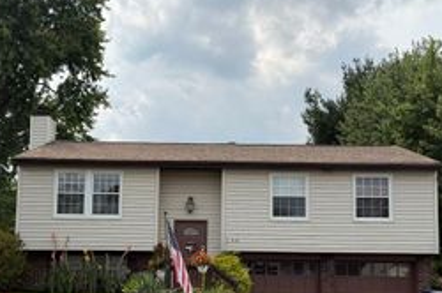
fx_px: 613
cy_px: 206
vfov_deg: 26.7
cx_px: 225
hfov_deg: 39.6
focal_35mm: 50
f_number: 1.78
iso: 80
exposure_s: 1/5714
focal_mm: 6.76
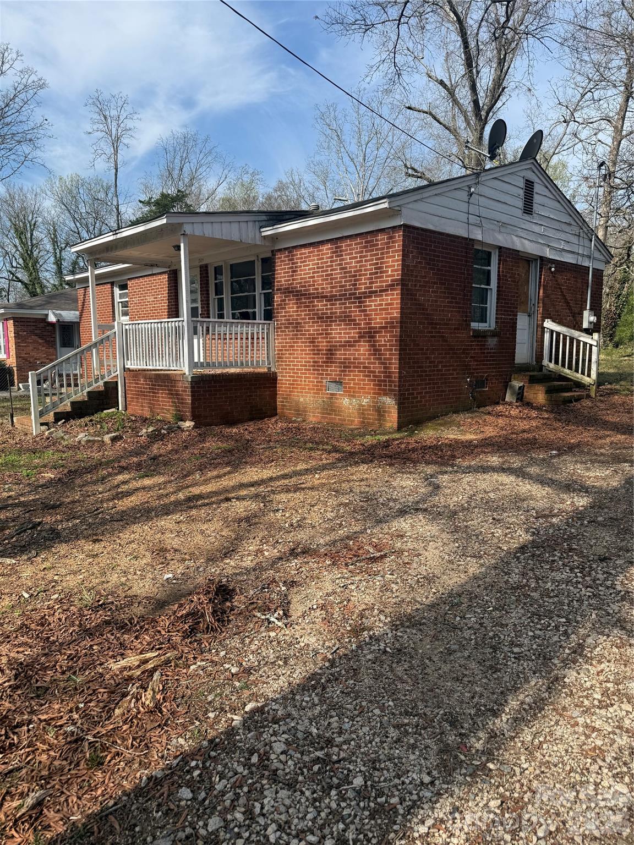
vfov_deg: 71.6
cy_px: 422
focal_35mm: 24
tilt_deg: -7.0
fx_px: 586
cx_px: 317
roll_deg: +0.1
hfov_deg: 56.8
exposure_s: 1/3021
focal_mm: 6.76
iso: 80
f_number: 1.78
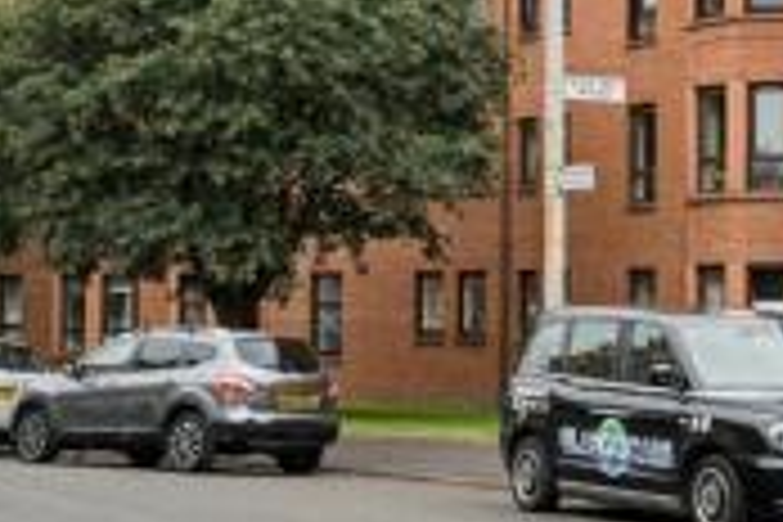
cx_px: 850
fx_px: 2088
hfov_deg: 20.3
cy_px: -20
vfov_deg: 14.0
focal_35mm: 96
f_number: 4
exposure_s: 1/2000
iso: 800
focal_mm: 35
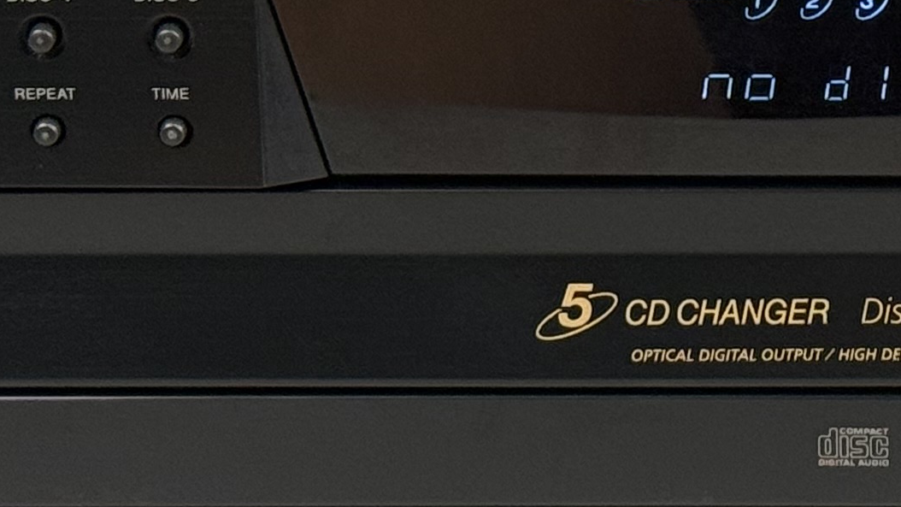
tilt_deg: -18.7
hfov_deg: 10.7
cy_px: -394
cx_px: 838
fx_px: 4778
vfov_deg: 6.0
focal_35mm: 200
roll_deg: +1.2
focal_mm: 6.76
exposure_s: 1/60
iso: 80
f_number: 1.78
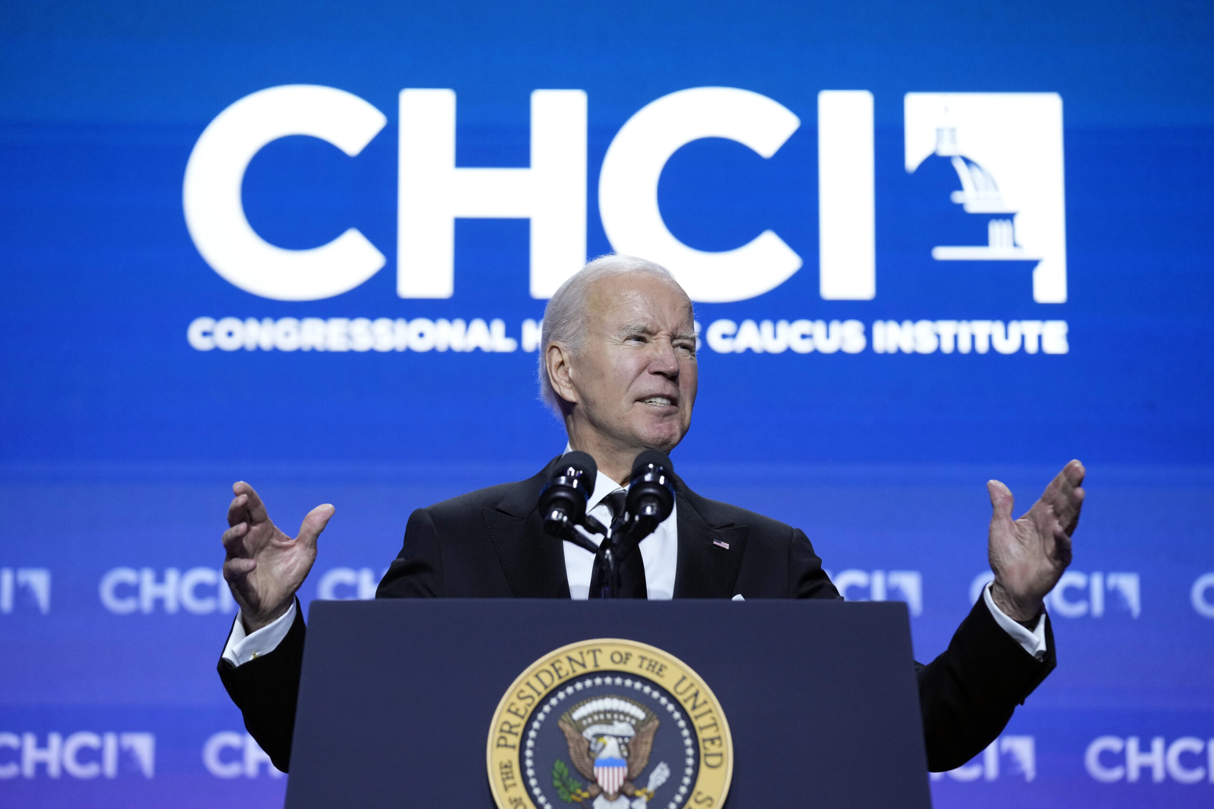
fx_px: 4552
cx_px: 607
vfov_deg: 10.2
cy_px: 404
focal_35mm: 135
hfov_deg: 15.2
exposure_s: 1/250
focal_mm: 135
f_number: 3.5
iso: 2000
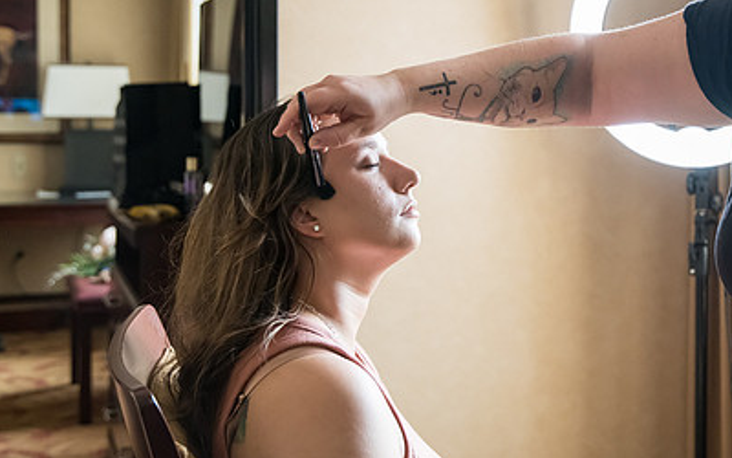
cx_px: 498
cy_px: 146
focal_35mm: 65
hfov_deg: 31.2
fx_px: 1297
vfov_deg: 19.9
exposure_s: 1/320
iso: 3200
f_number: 4
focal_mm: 44
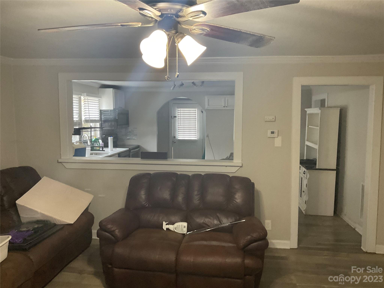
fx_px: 322
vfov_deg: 48.2
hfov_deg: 61.7
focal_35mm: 29
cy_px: 144
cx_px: 192
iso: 200
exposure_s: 1/60
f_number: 1.8
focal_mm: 3
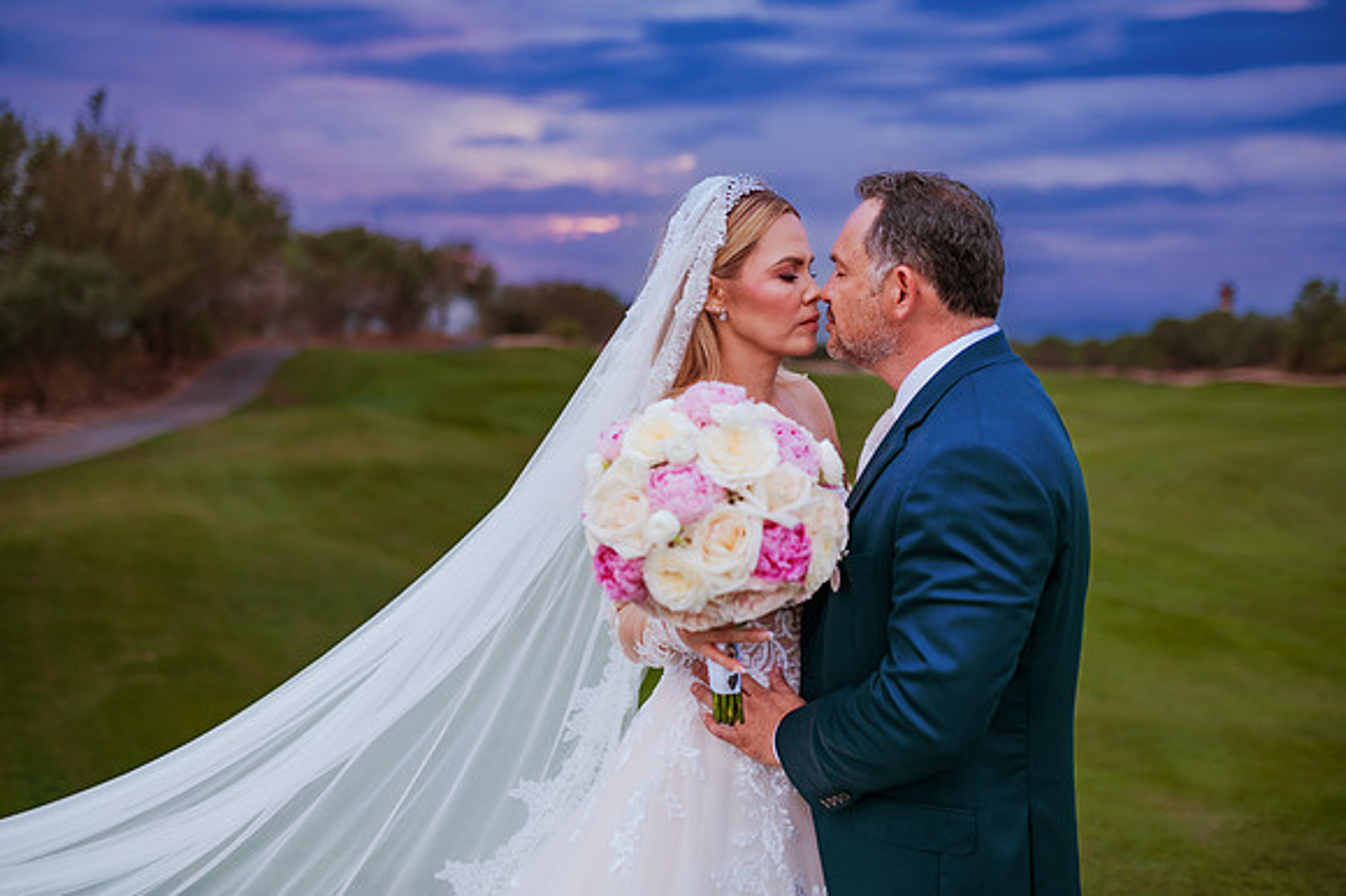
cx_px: 673
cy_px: 448
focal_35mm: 35
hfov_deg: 54.4
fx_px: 1309
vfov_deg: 37.8
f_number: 1.8
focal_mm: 35
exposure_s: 1/160
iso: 320
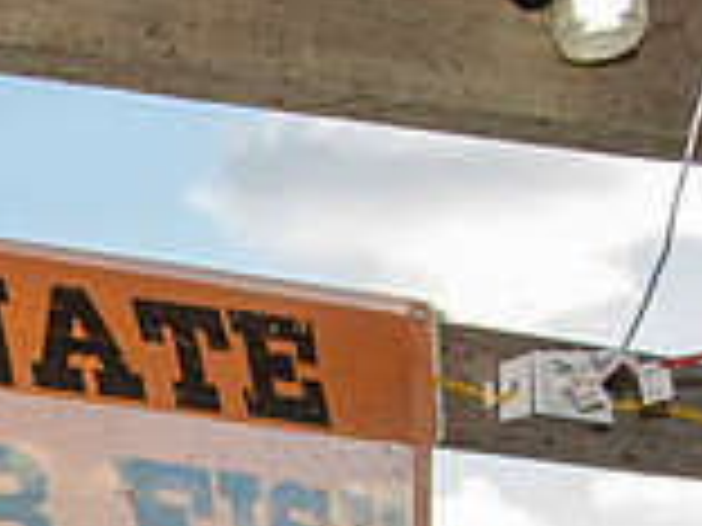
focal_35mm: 100
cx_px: -428
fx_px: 2028
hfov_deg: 17.2
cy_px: 818
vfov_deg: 13.8
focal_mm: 28
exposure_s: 1/160
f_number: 5.6
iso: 50
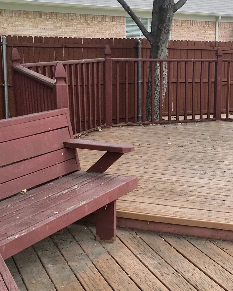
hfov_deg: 23.0
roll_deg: -1.5
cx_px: 244
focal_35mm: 63
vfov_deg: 30.0
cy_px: 132
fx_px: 543
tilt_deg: -9.1
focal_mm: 4.15
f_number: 2.2
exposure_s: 1/458
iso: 25
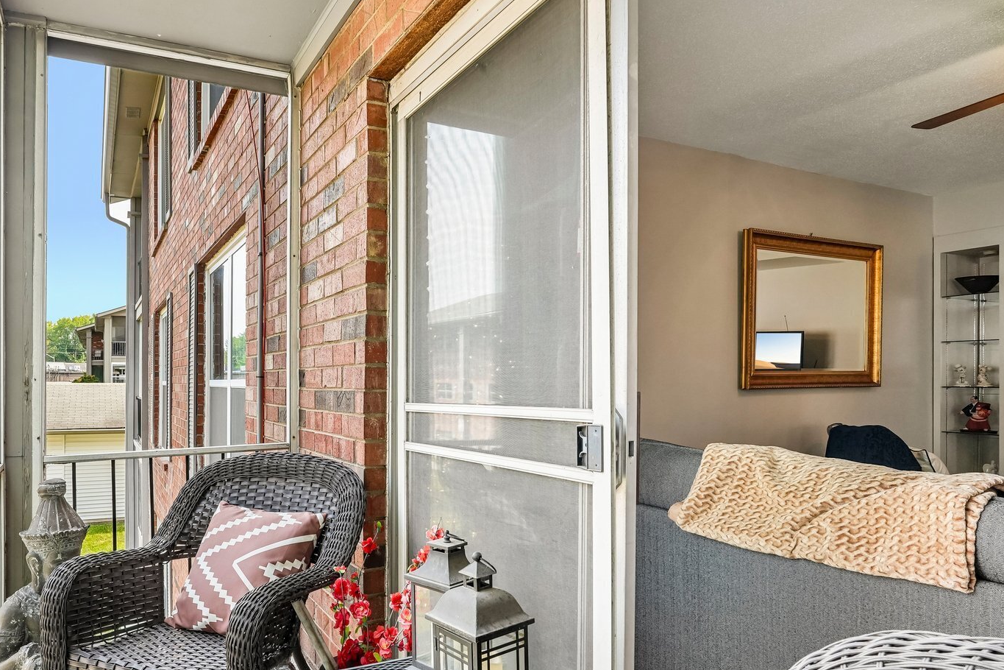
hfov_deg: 72.4
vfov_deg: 52.9
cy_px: 382
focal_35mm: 24
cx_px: 373
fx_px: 669
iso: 200
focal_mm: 16
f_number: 8
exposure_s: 1/30
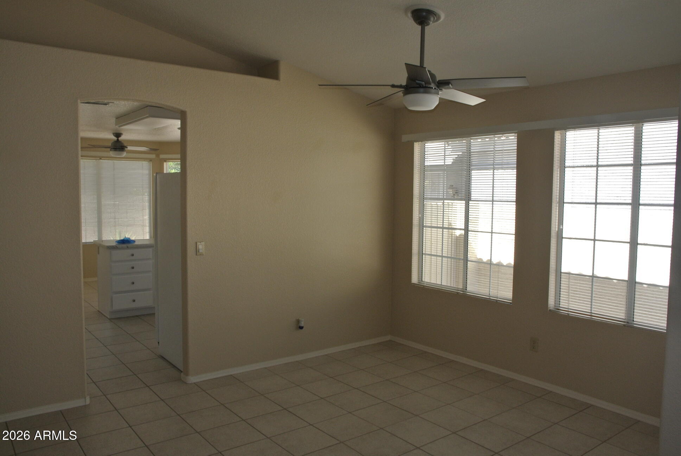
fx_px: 511
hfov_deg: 67.3
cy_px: 228
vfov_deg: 48.0
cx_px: 340
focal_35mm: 27
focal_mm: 10
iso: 200
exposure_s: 1/60
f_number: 7.1
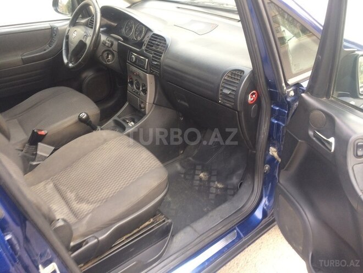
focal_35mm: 29
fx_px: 304
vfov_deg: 48.2
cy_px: 136
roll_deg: +3.0
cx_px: 182
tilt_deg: -34.2
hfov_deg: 61.7
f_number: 2.2
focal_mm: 4.15
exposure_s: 1/50
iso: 40
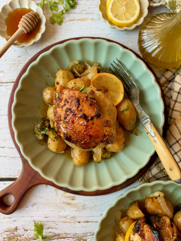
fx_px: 167
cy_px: 120
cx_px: 90
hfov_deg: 56.8
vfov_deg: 71.6
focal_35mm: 24
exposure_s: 1/121
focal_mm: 6.93
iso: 100
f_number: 1.8
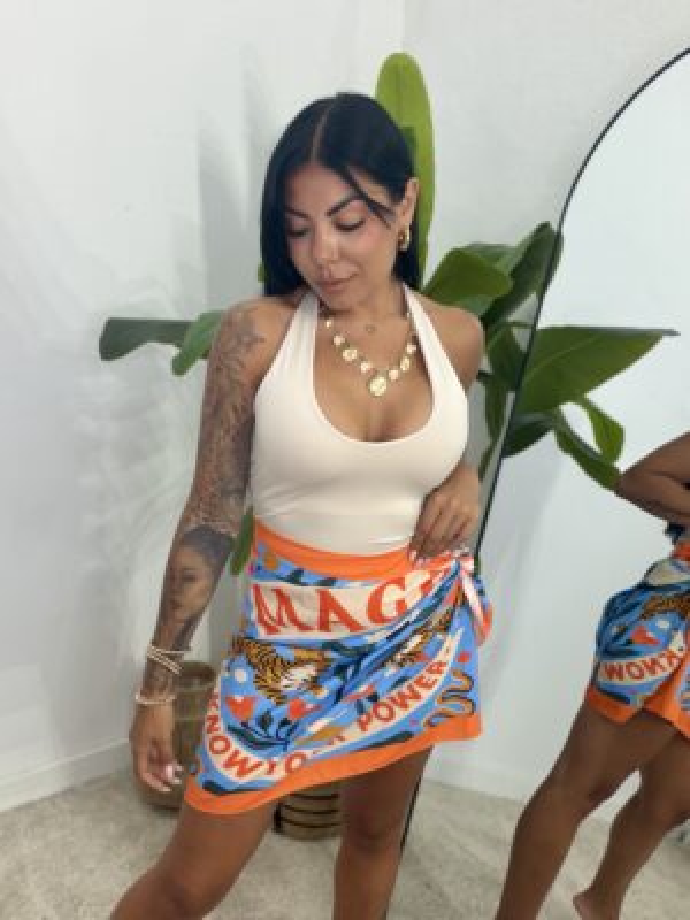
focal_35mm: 30
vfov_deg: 60.0
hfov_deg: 46.8
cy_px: 460
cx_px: 345
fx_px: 797
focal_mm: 2.71
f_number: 1.9
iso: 64
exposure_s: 1/75
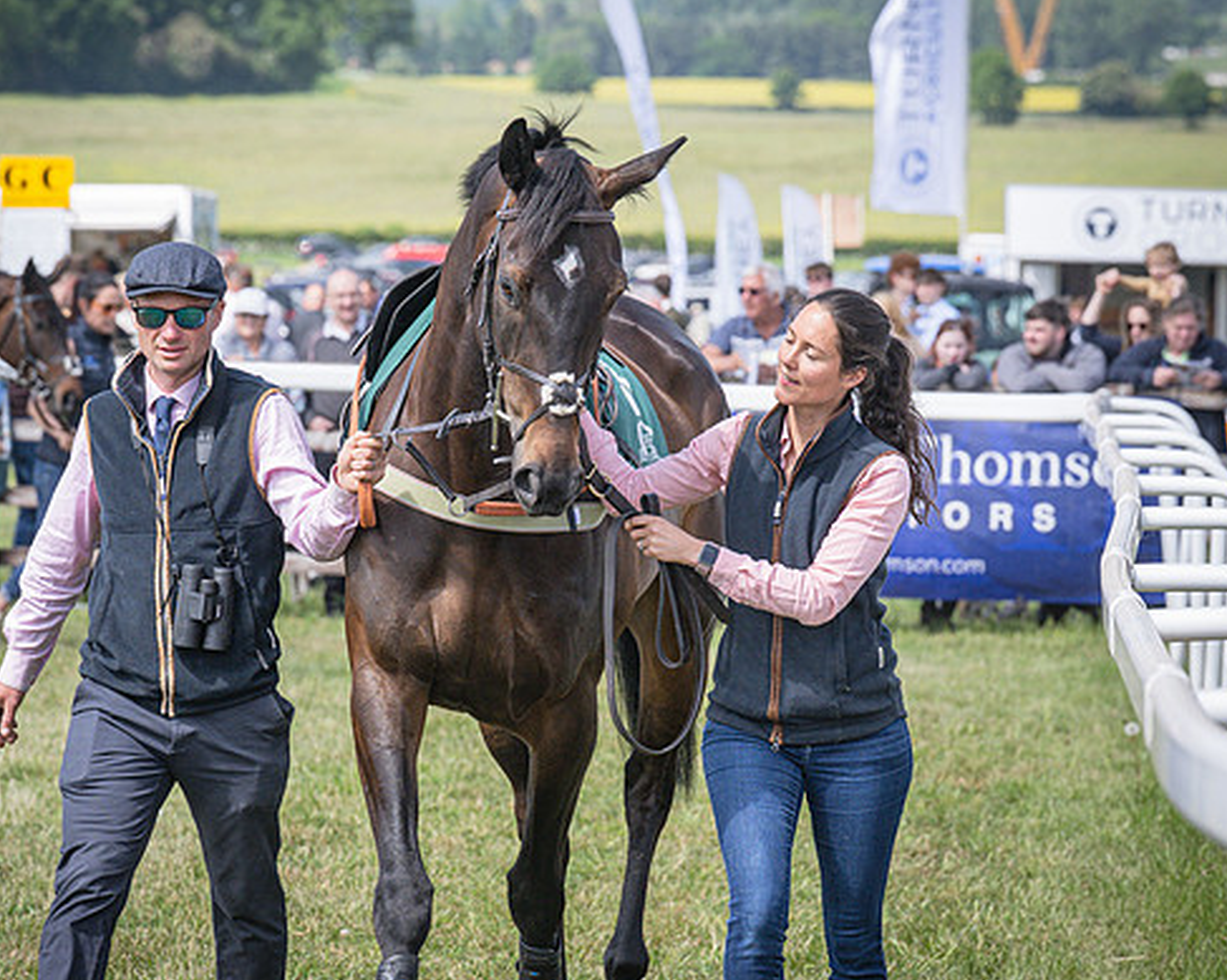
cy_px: 499
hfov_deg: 8.6
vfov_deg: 6.9
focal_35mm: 224
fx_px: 8130
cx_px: 398
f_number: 5
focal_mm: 115
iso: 400
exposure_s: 1/1600
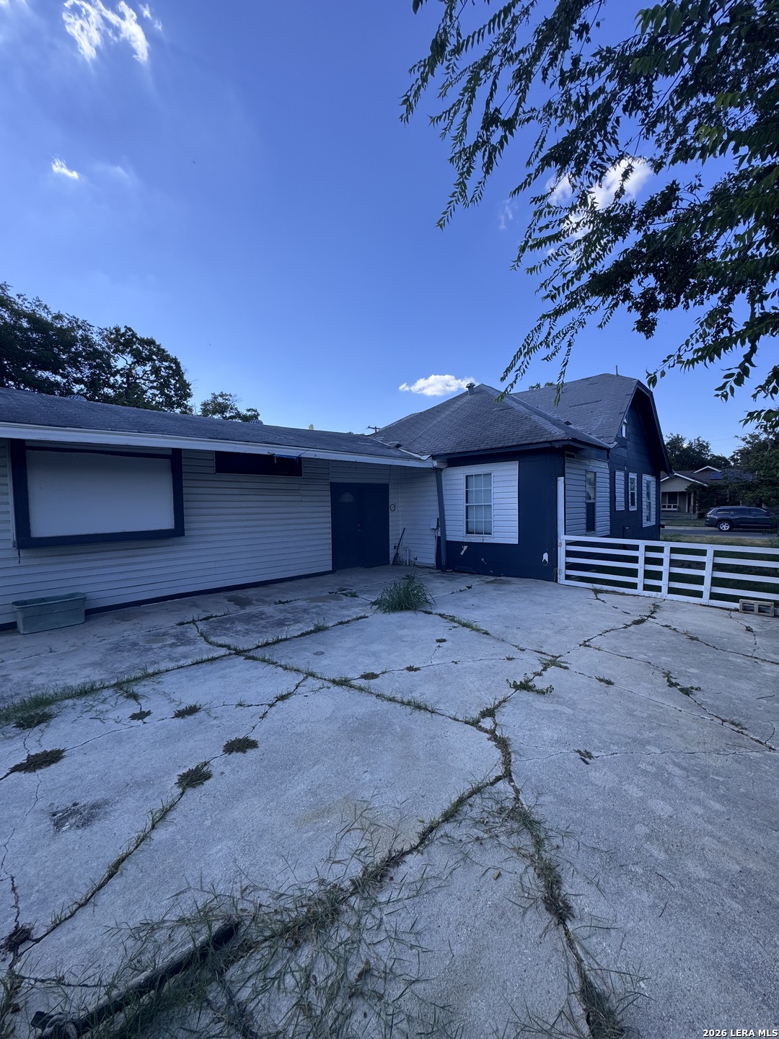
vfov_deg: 102.1
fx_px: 420
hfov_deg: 85.7
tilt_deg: -1.5
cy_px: 520
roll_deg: +2.1
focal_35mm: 14
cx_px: 390
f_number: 2.2
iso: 50
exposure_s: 1/1006
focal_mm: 2.22
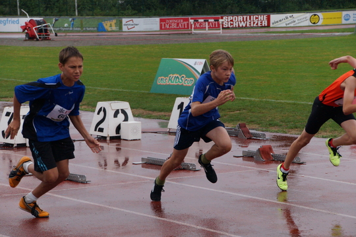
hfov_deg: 16.1
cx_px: 178
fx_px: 1260
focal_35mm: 128
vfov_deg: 10.7
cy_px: 118
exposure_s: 1/2000
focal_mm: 85
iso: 1600
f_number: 5.6
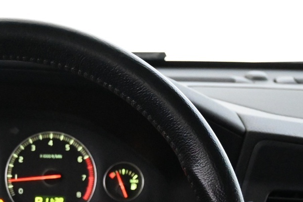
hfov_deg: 23.2
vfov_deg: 15.4
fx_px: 710
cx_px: 3
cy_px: 268
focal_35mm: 84
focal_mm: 21
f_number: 4
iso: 5600
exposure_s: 1/30
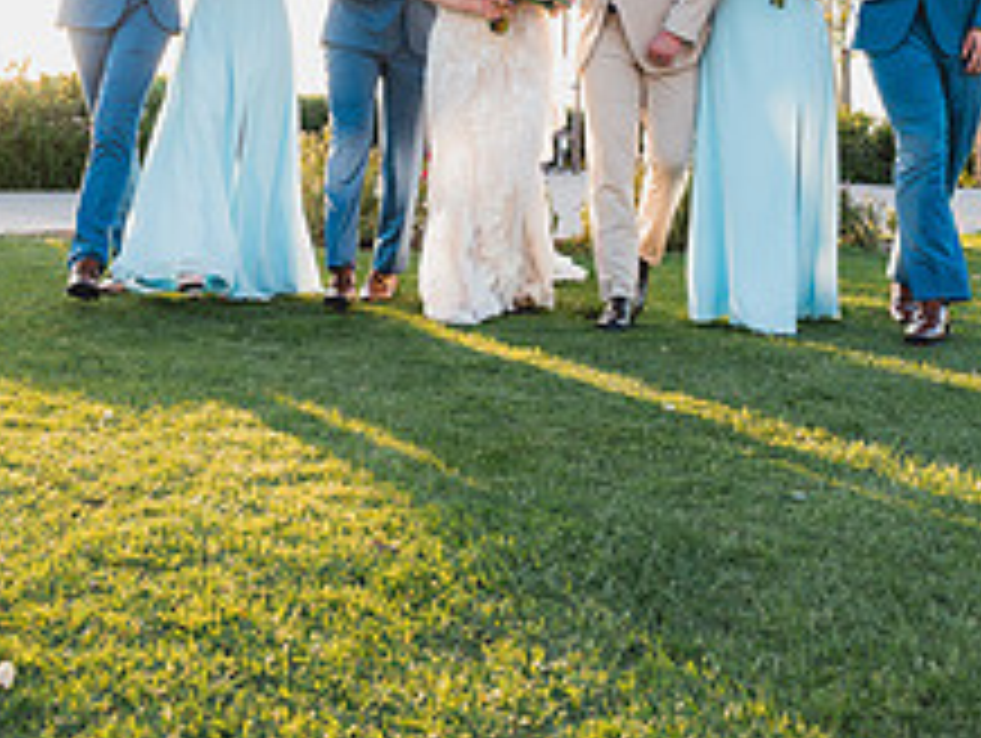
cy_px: -70
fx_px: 1305
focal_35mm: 46
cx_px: 522
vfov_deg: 28.7
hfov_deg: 41.2
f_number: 2.8
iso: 125
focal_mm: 18
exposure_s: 1/160
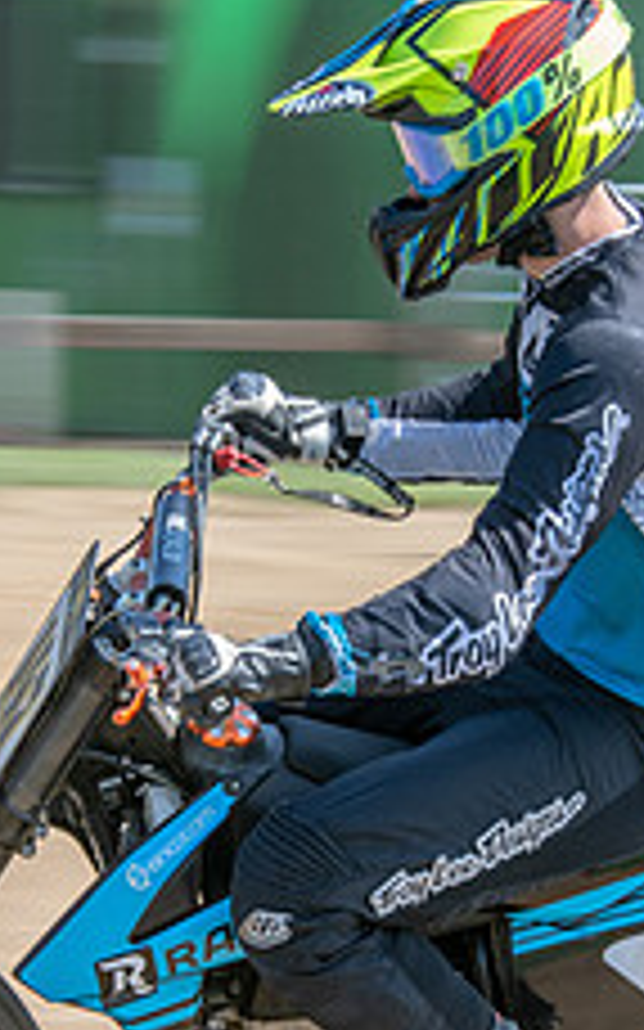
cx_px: 428
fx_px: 12532
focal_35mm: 446
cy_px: 717
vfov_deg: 4.7
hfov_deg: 2.9
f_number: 8
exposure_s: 1/160
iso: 200
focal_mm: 105
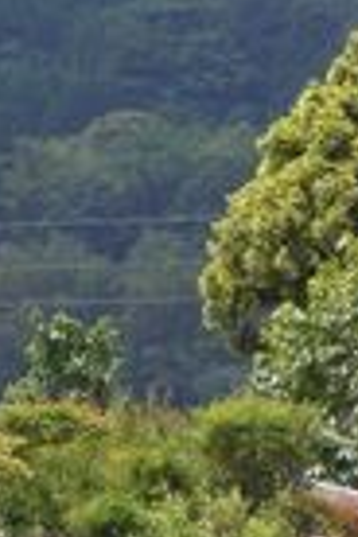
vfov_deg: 3.5
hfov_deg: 2.3
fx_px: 8845
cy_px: 109
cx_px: -237
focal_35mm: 593
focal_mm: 35
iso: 100
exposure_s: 1/250
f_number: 5.6
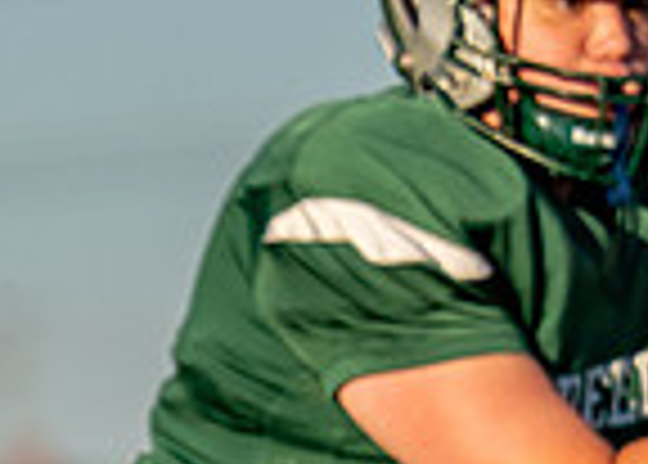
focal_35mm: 1590
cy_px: 777
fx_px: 29276
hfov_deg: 1.3
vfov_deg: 0.9
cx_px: -567
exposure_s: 1/2500
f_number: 2.8
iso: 160
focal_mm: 200
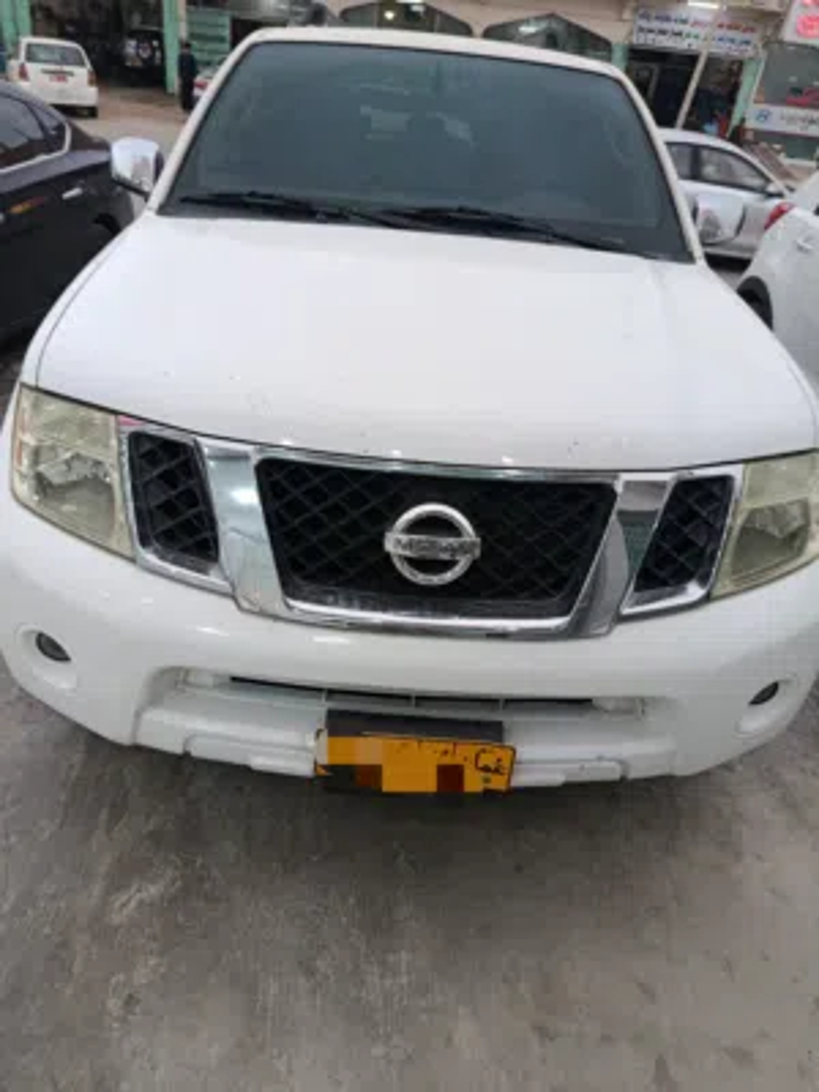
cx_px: 410
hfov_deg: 56.8
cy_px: 546
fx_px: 757
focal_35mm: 24
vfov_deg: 71.6
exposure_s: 1/100
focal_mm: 5.24
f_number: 1.7
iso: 438
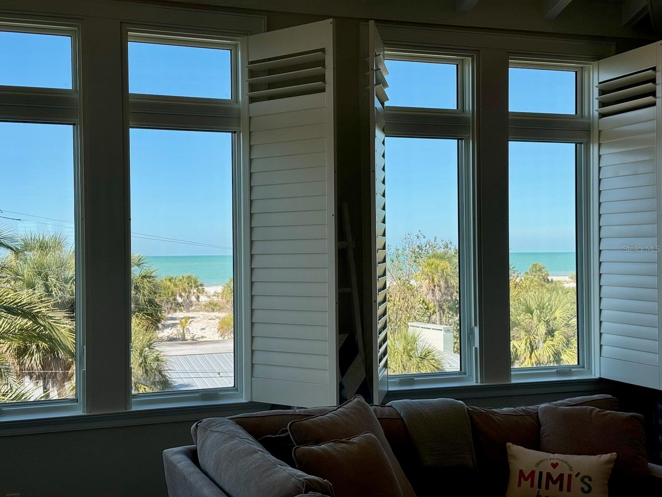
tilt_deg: -0.4
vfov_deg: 30.3
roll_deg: +0.6
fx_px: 918
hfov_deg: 39.7
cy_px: 248
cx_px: 331
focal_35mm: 48
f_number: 1.78
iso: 64
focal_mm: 6.76
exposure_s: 1/2110
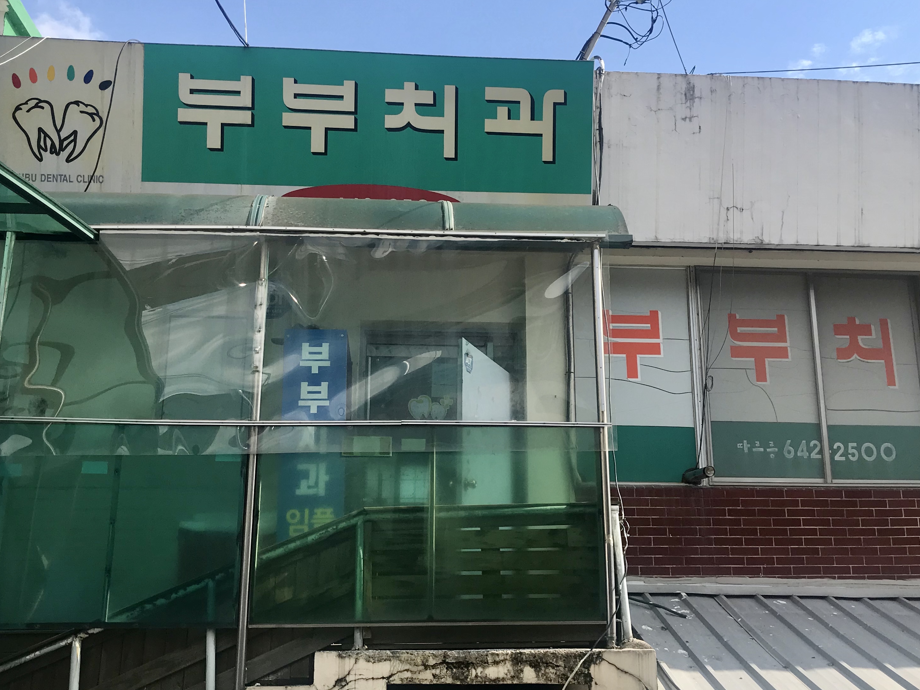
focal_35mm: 39
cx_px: 492
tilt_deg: +14.8
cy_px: 335
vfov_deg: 36.8
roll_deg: +1.5
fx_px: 1036
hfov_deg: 47.8
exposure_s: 1/1259
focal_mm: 3.99
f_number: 1.8
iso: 20
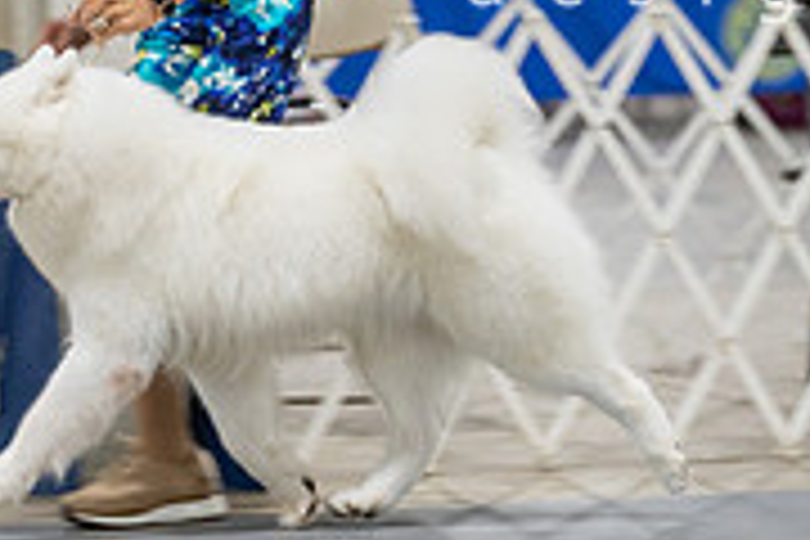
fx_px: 9044
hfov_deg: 5.1
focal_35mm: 402
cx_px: 320
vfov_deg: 3.4
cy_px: 119
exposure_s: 1/160
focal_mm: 125
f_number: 2.8
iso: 1600
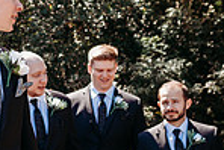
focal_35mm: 94
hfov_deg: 20.7
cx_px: -17
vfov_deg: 14.5
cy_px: 111
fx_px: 585
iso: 100
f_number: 2.8
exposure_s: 1/400
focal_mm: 24
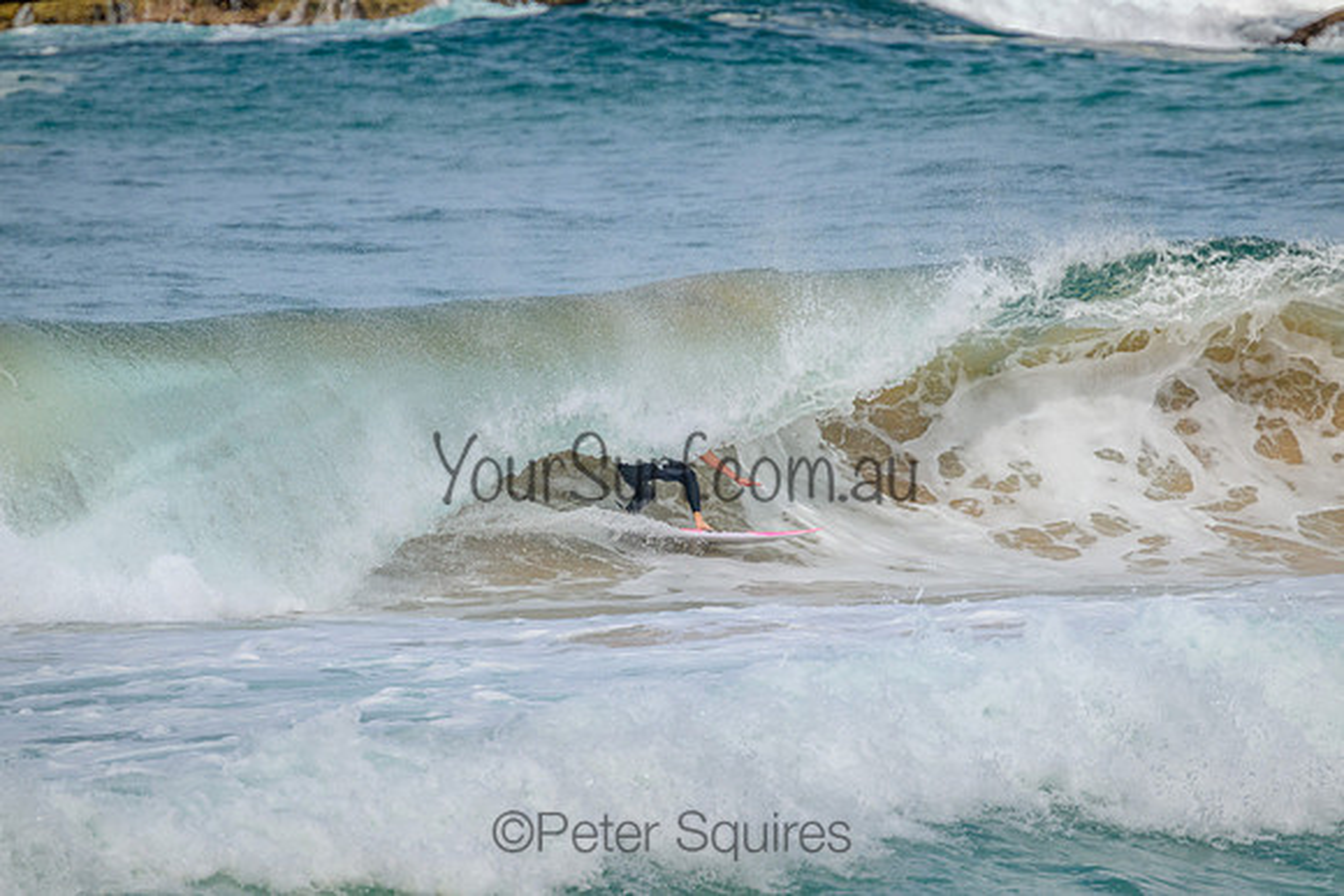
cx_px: 672
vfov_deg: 1.7
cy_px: 448
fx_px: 29872
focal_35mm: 800
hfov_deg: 2.6
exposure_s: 1/2000
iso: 720
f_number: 11
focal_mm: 800
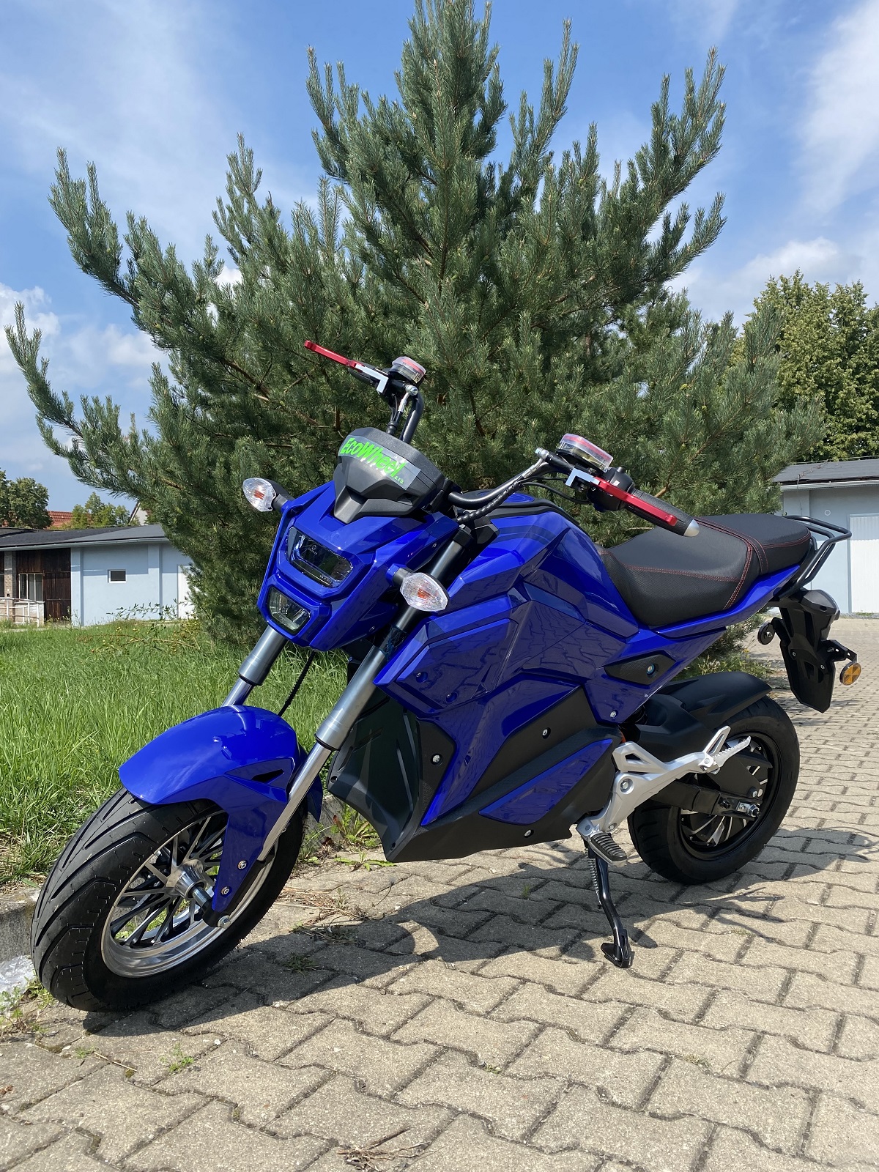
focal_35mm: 26
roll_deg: +0.0
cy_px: 586
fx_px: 880
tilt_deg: +2.5
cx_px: 440
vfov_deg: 67.3
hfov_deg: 53.1
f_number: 1.8
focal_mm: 4.25
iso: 32
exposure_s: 1/1898
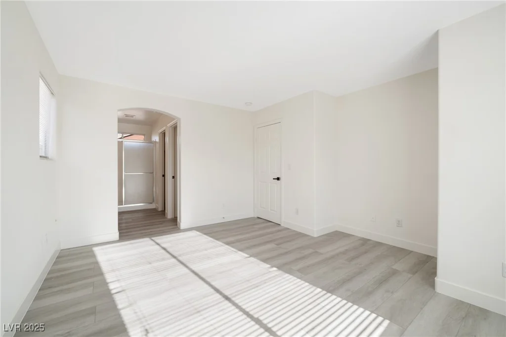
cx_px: 253
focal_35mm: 14
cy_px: 168
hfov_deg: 104.2
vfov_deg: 81.2
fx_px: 197
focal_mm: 14
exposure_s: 1/15
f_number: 9
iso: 100
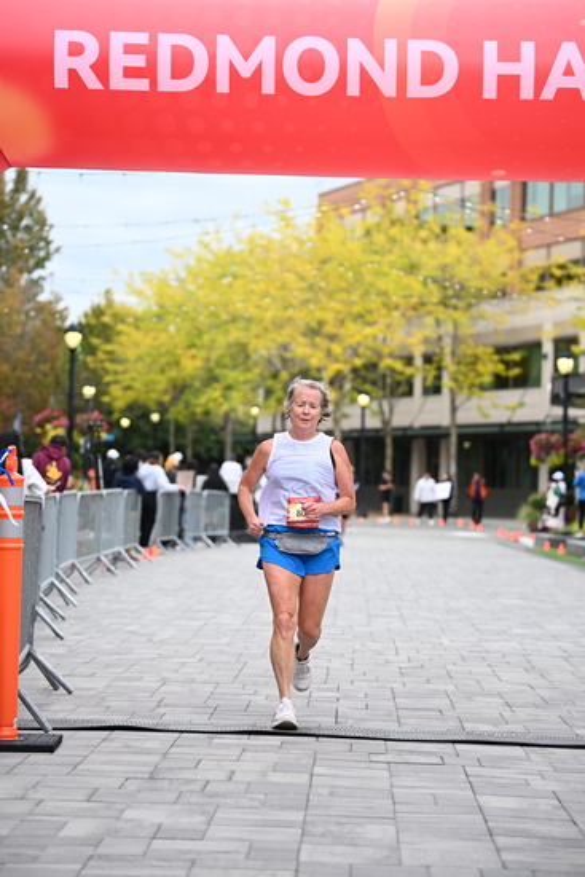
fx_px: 2143
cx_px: 292
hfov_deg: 15.5
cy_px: 438
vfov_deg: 23.1
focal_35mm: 88
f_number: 2.8
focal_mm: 88
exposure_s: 1/2500
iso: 640
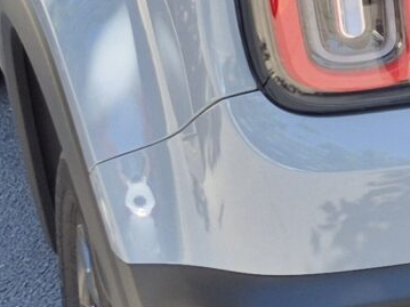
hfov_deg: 9.6
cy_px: -160
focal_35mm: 164
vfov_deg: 8.8
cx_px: 1184
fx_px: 1942
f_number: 1.8
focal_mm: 5.4
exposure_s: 1/422
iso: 25
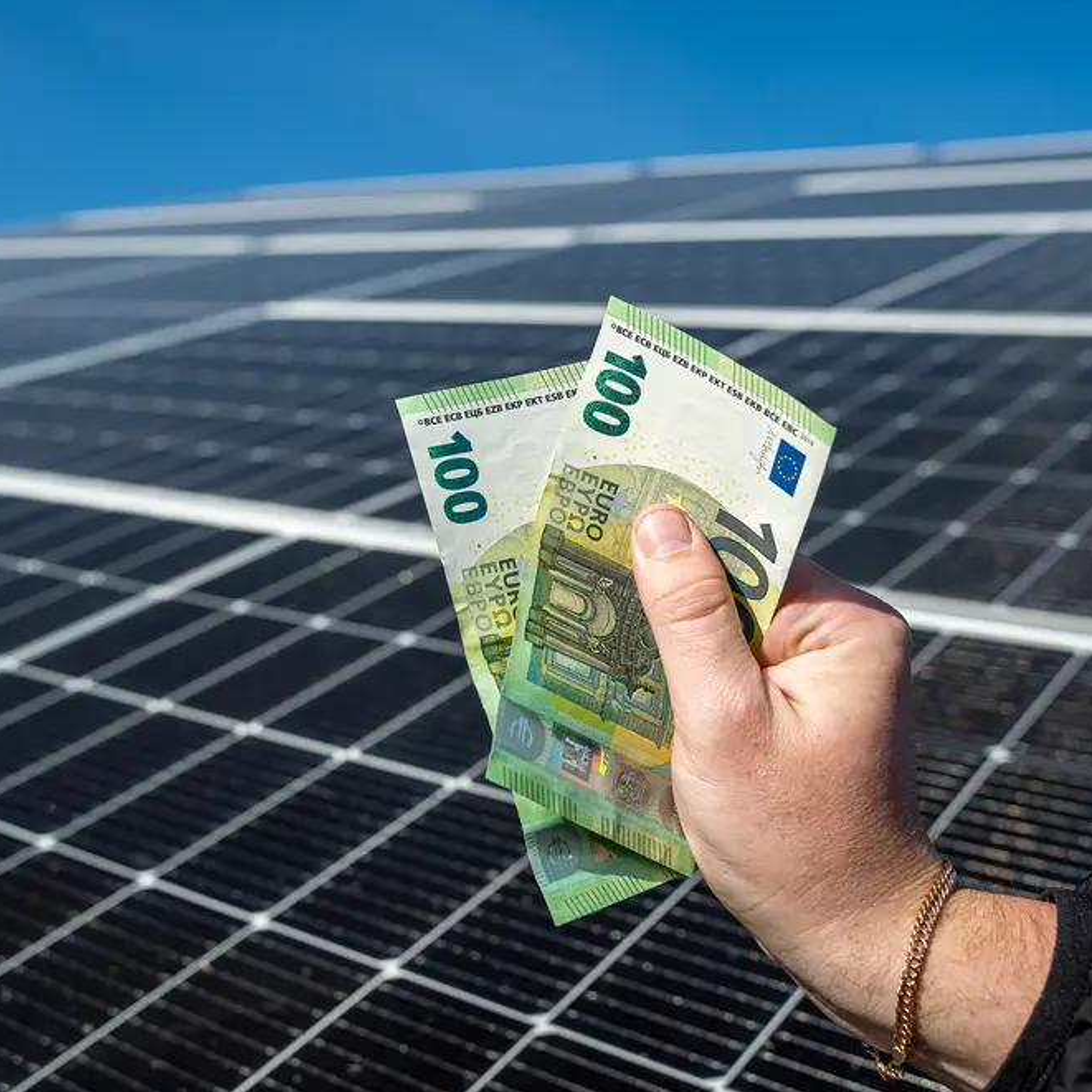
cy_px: 548
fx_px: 1606
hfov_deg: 37.3
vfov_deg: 37.6
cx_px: 393
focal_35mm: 45
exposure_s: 1/1250
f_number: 5.6
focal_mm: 35
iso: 125
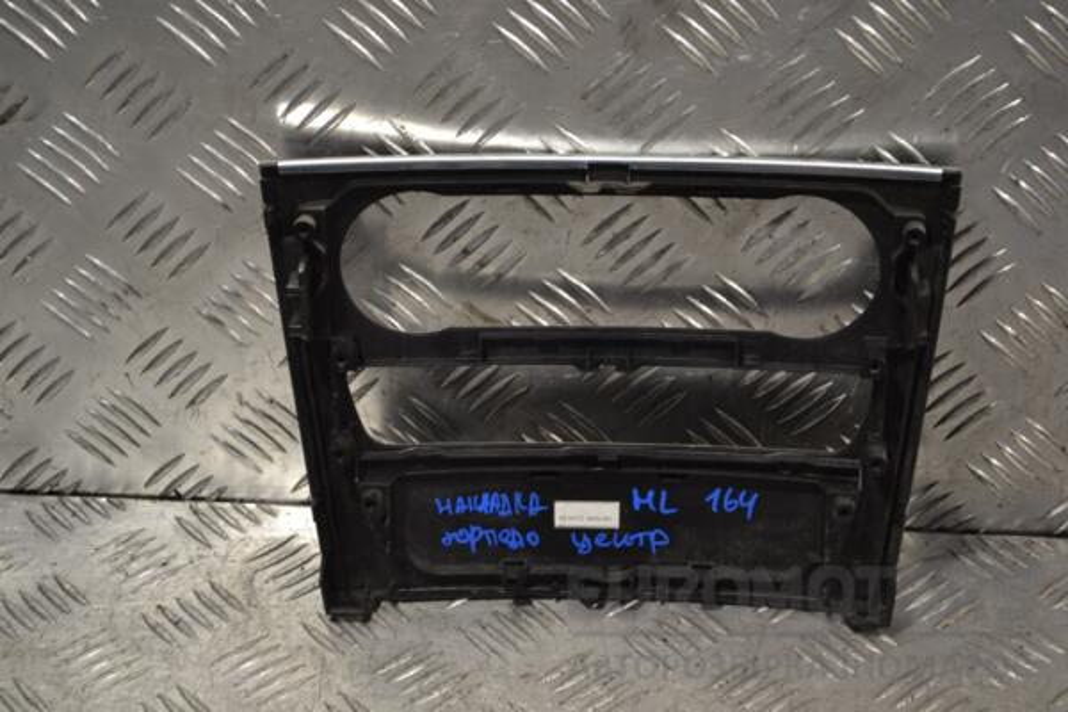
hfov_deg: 24.6
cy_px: 356
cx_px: 534
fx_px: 2447
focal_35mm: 82
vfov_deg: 16.6
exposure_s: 1/60
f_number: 5.6
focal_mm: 55
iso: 400
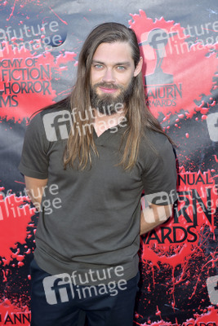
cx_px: 109
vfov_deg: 28.8
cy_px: 163
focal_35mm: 70
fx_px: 635
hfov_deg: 19.5
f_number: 6.3
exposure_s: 1/250
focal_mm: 70
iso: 250
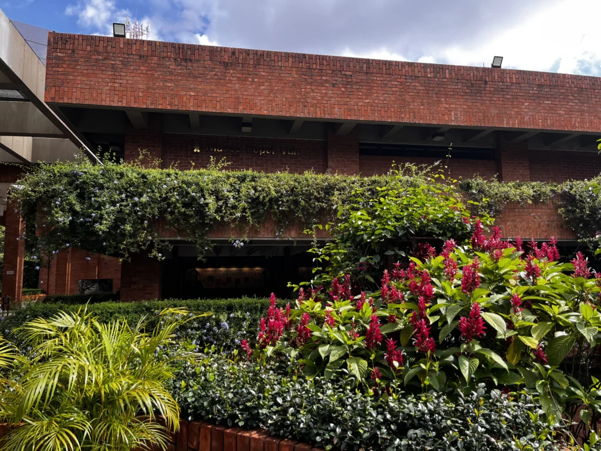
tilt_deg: +6.8
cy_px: 226
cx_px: 300
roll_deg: +0.3
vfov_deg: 53.1
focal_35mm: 26
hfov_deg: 67.3
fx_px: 451
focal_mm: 5.1
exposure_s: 1/676
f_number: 1.6
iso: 50
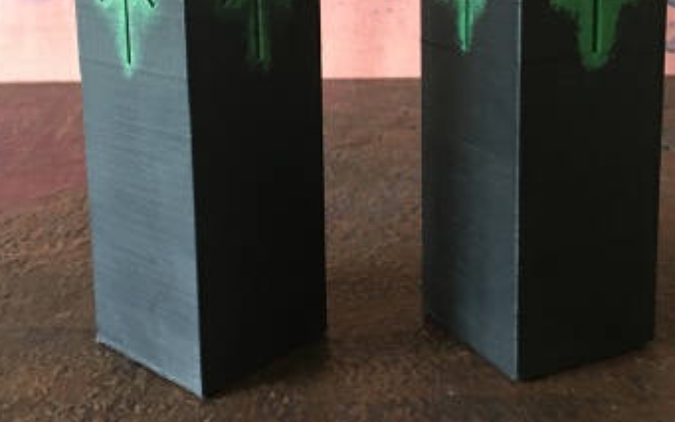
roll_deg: +0.1
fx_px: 883
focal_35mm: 48
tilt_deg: -8.4
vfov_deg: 26.1
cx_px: 326
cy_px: 55
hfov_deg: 41.8
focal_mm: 4.15
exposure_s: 1/4
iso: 100
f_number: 2.2
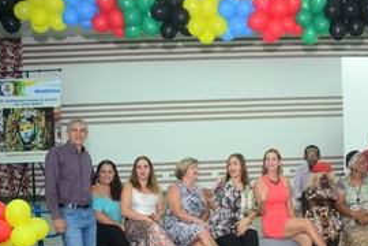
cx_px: 275
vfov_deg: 26.6
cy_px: 184
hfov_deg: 38.6
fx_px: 511
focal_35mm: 50
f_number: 3.5
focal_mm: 20
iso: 1600
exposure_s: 1/100
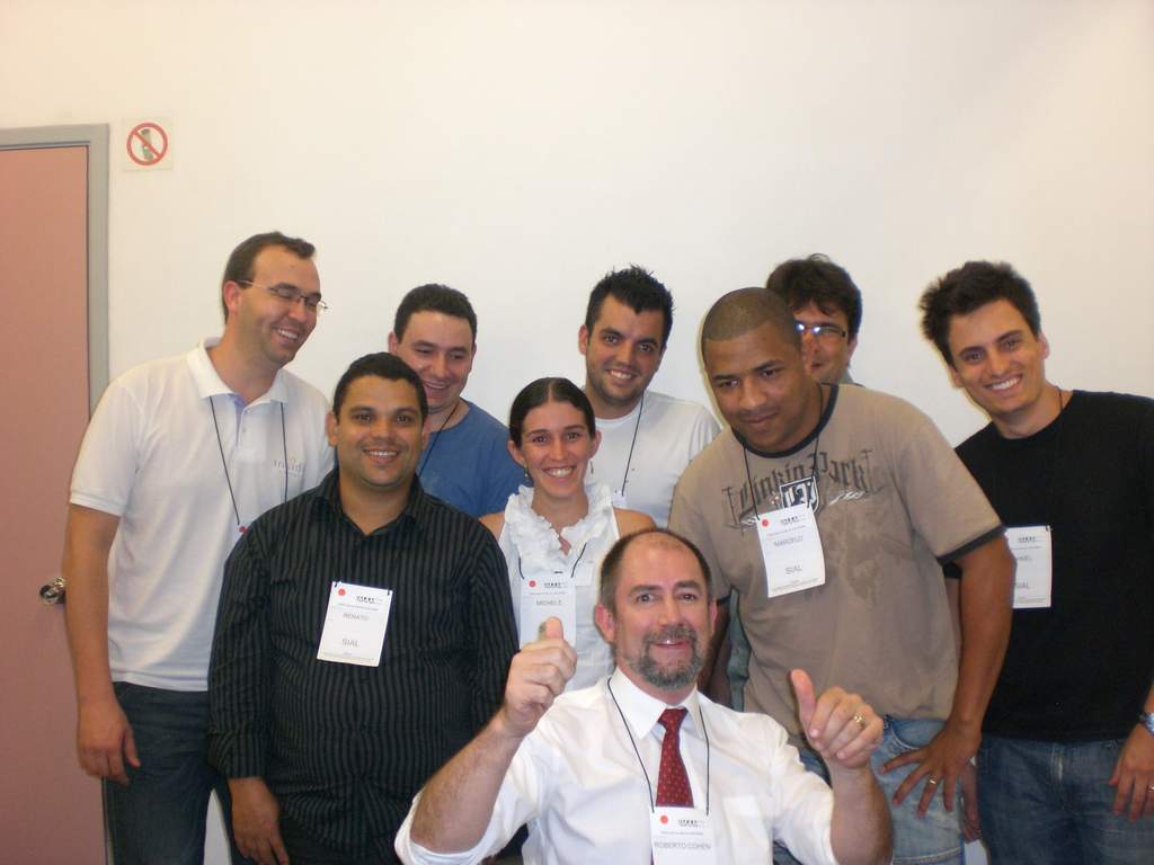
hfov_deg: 49.0
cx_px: 577
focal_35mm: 38
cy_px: 432
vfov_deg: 37.7
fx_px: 1267
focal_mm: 6.3
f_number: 3.1
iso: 200
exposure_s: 1/60
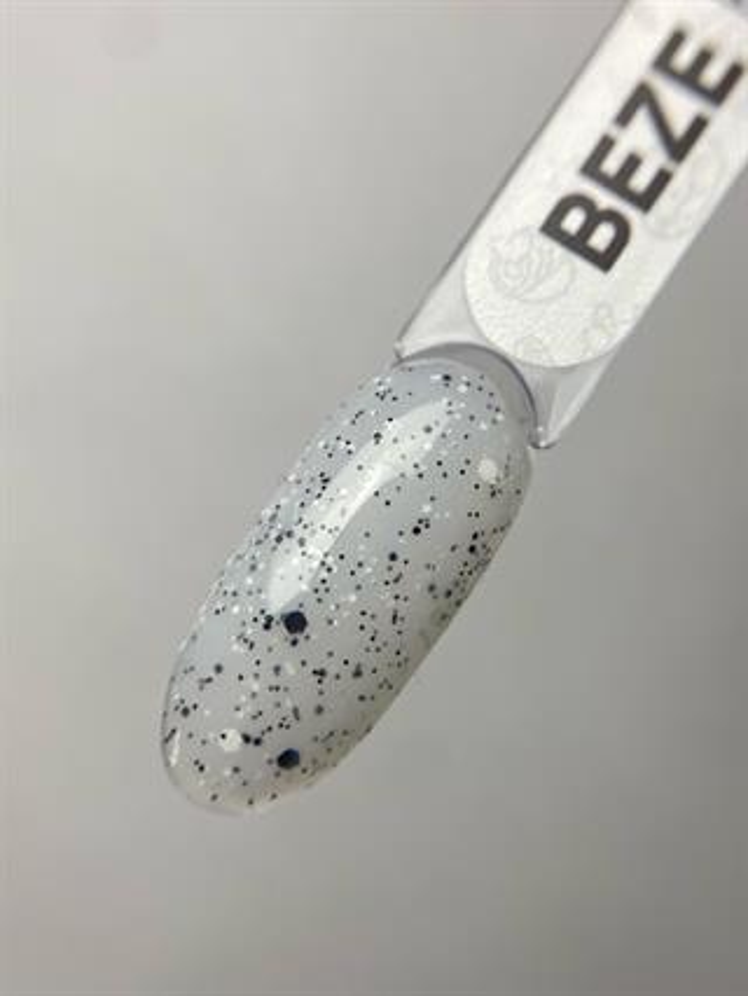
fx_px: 748
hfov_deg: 53.1
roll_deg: +5.2
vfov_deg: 67.3
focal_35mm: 26
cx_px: 374
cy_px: 498
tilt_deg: -23.9
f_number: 1.8
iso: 32
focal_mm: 4.25
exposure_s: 1/100
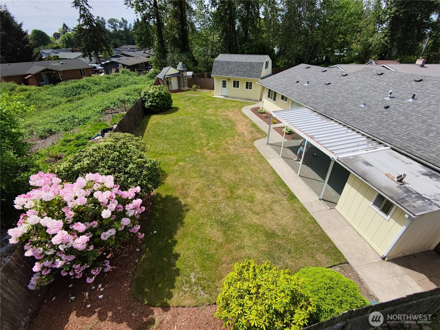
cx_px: 220
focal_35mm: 16
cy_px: 165
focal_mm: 16
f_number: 2.55
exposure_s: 1/2502
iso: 100
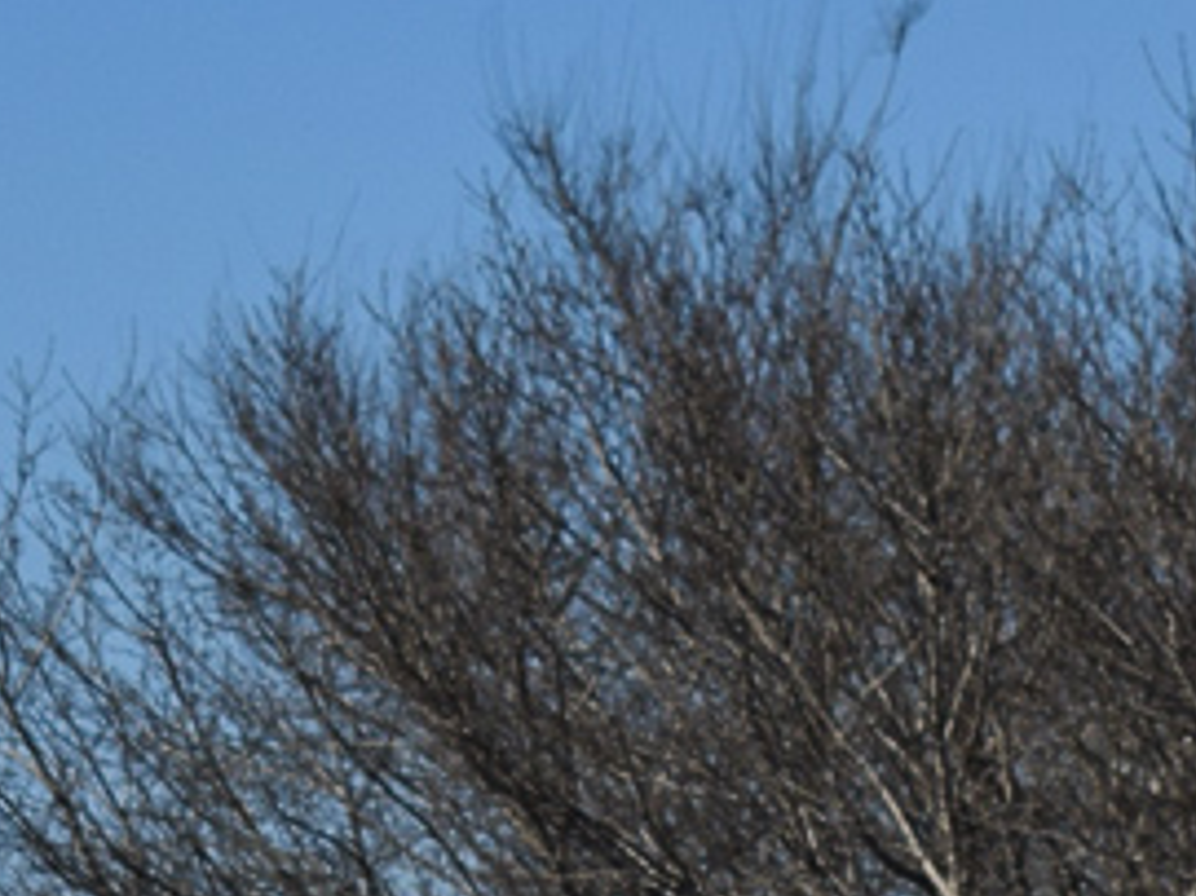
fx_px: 9255
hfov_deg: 7.4
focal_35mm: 268
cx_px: 424
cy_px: 1373
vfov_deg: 5.5
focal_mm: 42
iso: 100
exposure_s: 1/800
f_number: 7.1
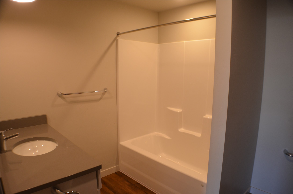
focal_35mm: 30
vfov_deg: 43.4
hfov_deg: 62.0
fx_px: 244
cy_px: 97
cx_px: 146
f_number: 4
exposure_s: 1/60
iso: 400
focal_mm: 20
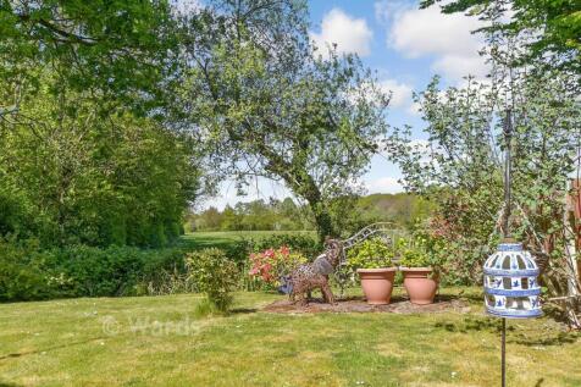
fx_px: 484
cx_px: 290
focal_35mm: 30
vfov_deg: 43.6
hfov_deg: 61.9
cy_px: 194
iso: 160
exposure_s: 1/250
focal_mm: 20
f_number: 8
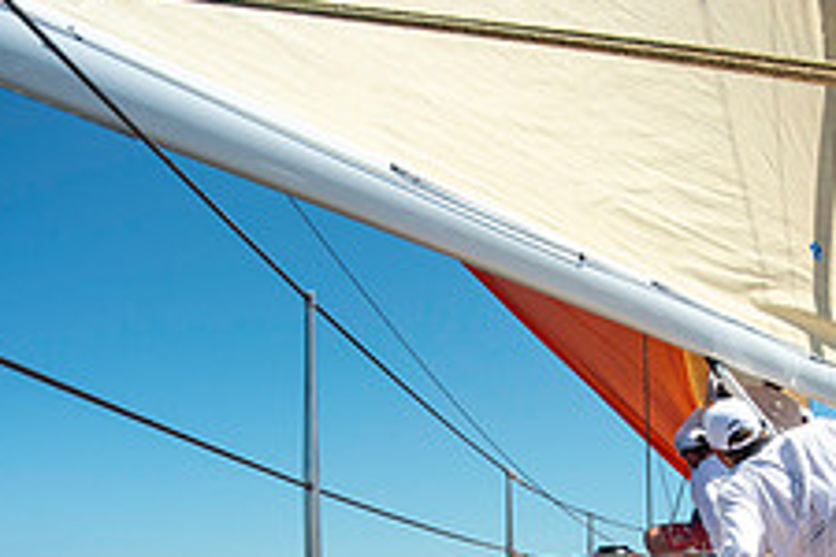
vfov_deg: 29.6
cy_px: 603
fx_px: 952
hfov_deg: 46.5
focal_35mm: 41
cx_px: 576
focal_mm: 15
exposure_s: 1/1600
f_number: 5.6
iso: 250
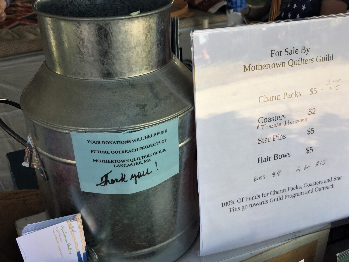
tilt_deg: -29.8
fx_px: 413
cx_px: 190
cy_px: 144
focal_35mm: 41
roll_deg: -1.7
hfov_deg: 45.7
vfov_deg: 35.1
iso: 32
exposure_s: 1/249
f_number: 2.2
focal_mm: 4.15
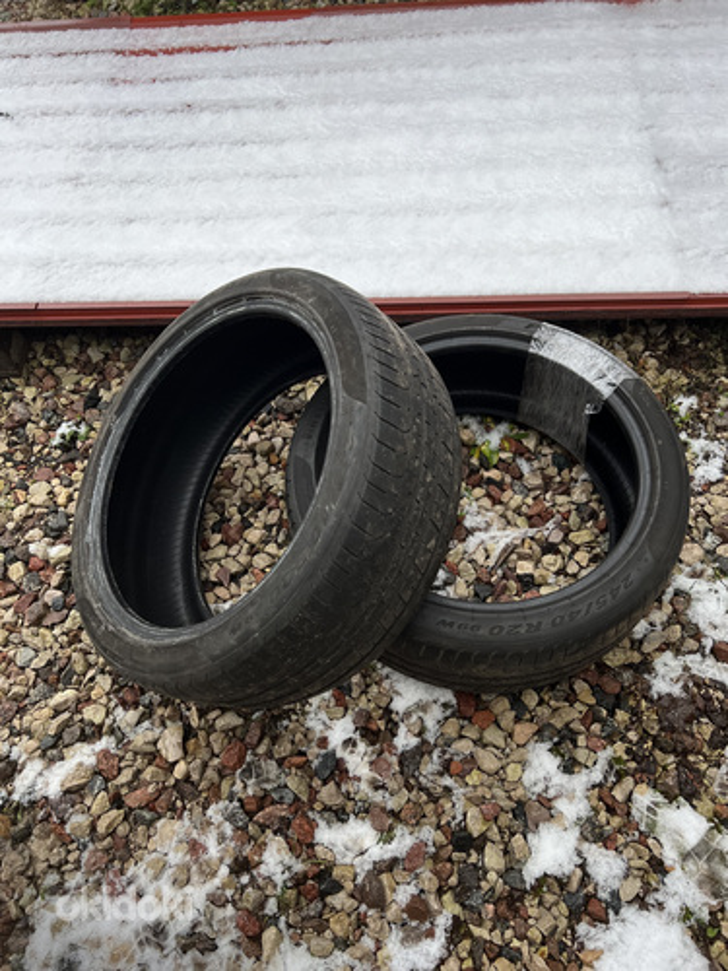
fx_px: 729
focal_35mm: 26
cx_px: 364
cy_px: 486
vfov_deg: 67.3
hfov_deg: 53.1
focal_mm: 5.7
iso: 100
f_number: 1.5
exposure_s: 1/121
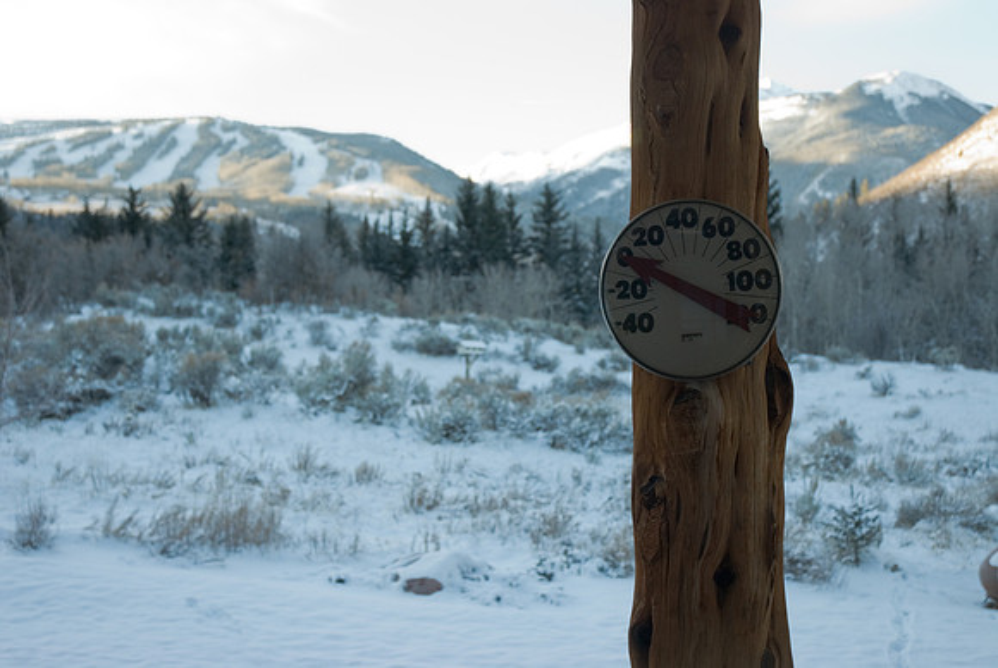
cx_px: 499
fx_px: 1415
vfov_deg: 26.5
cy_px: 334
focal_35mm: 51
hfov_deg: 38.8
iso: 200
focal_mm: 34
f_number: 4
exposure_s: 1/100
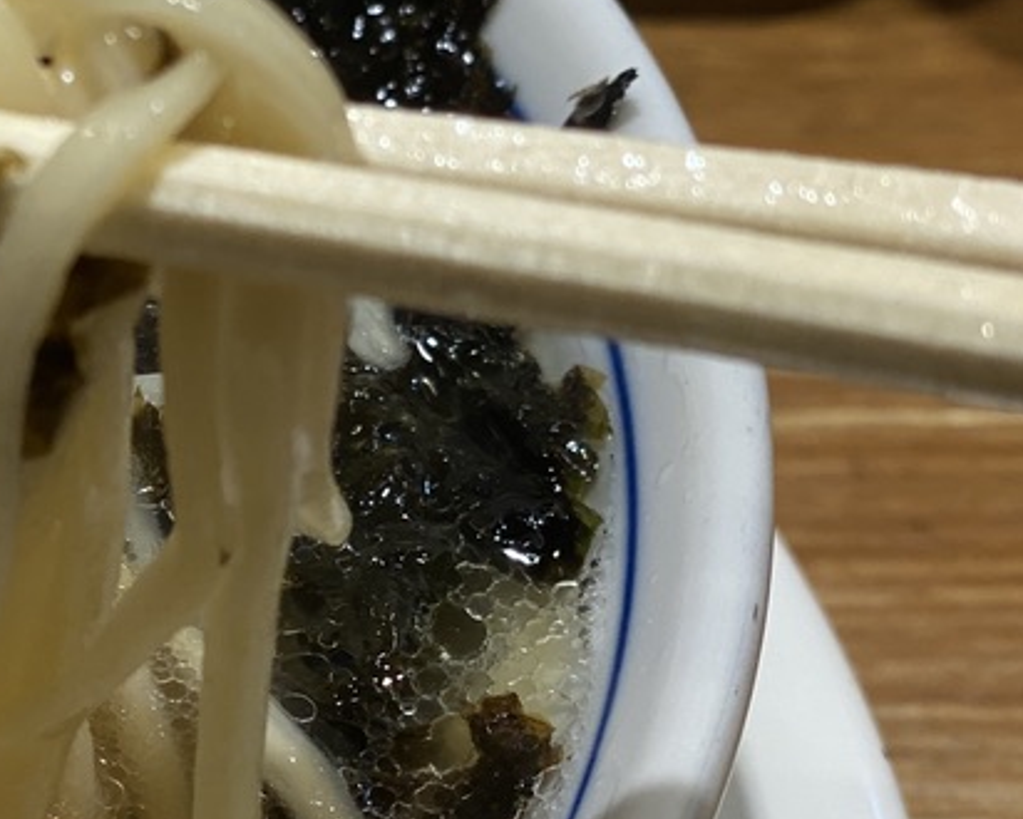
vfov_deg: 12.2
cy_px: 524
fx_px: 3817
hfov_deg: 15.0
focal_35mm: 126
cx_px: 5
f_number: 2
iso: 64
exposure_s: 1/100
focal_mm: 6
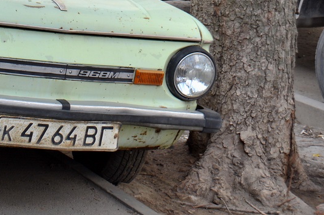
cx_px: -19
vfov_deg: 10.5
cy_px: -12
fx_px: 1161
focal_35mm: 129
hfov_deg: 15.5
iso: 200
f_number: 6.3
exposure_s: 1/160
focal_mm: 38
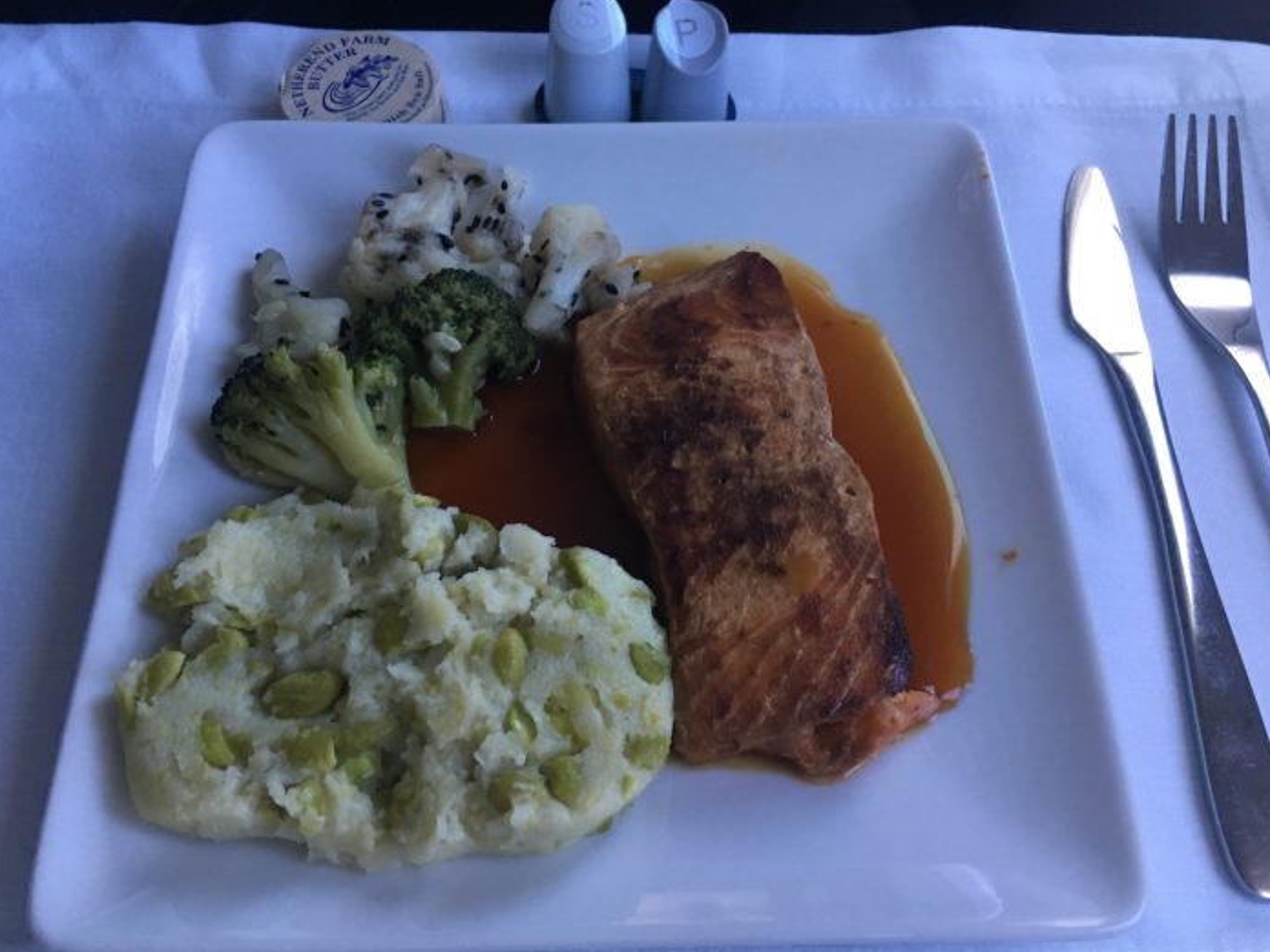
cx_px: 646
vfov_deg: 44.2
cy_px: 460
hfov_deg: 56.8
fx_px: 1174
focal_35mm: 32
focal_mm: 4.15
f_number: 2.2
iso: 125
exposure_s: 1/33
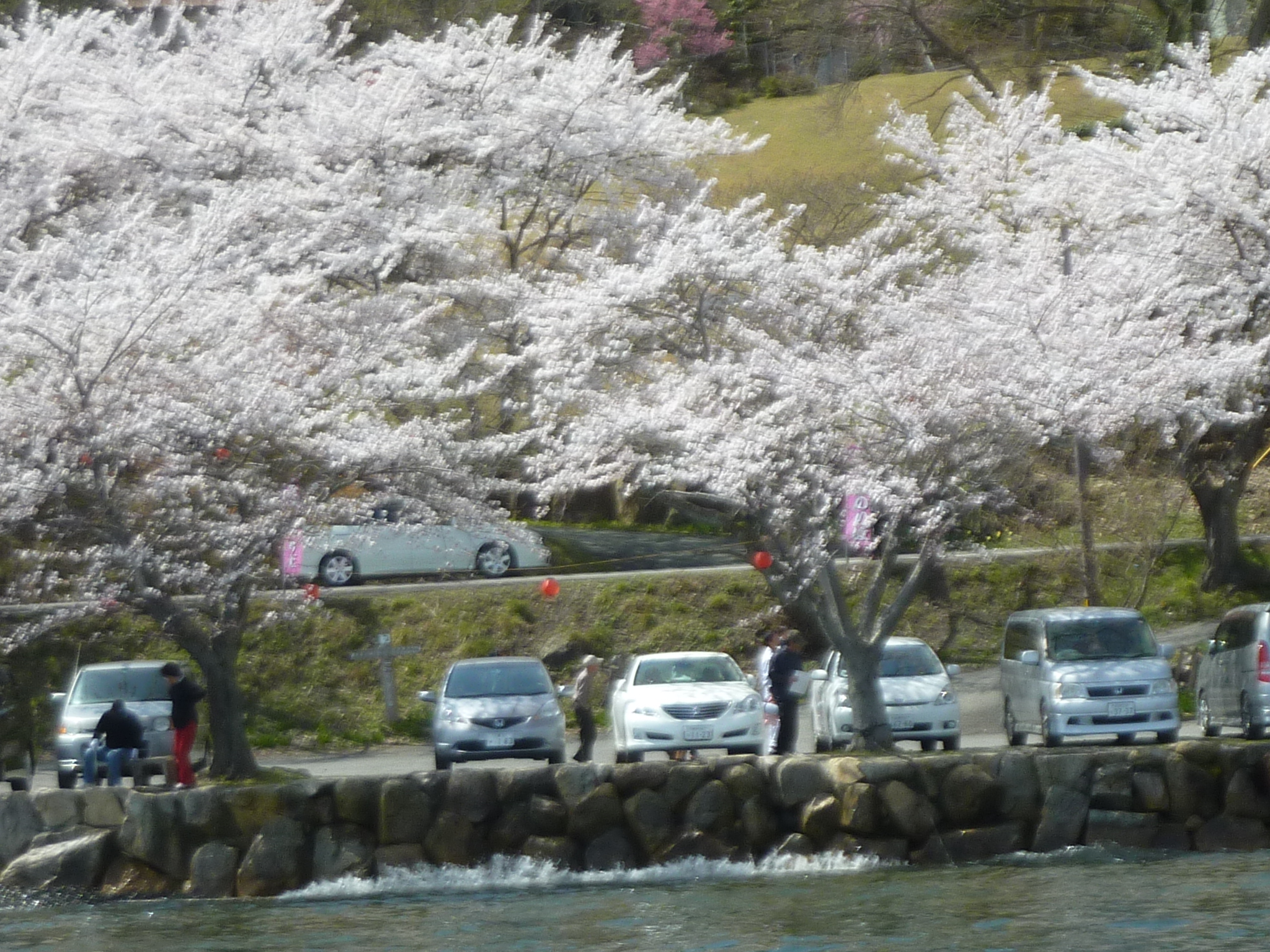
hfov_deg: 17.4
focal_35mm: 113
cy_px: 476
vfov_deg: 13.1
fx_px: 4146
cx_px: 635
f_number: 4
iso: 80
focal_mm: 10.3
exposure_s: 1/400
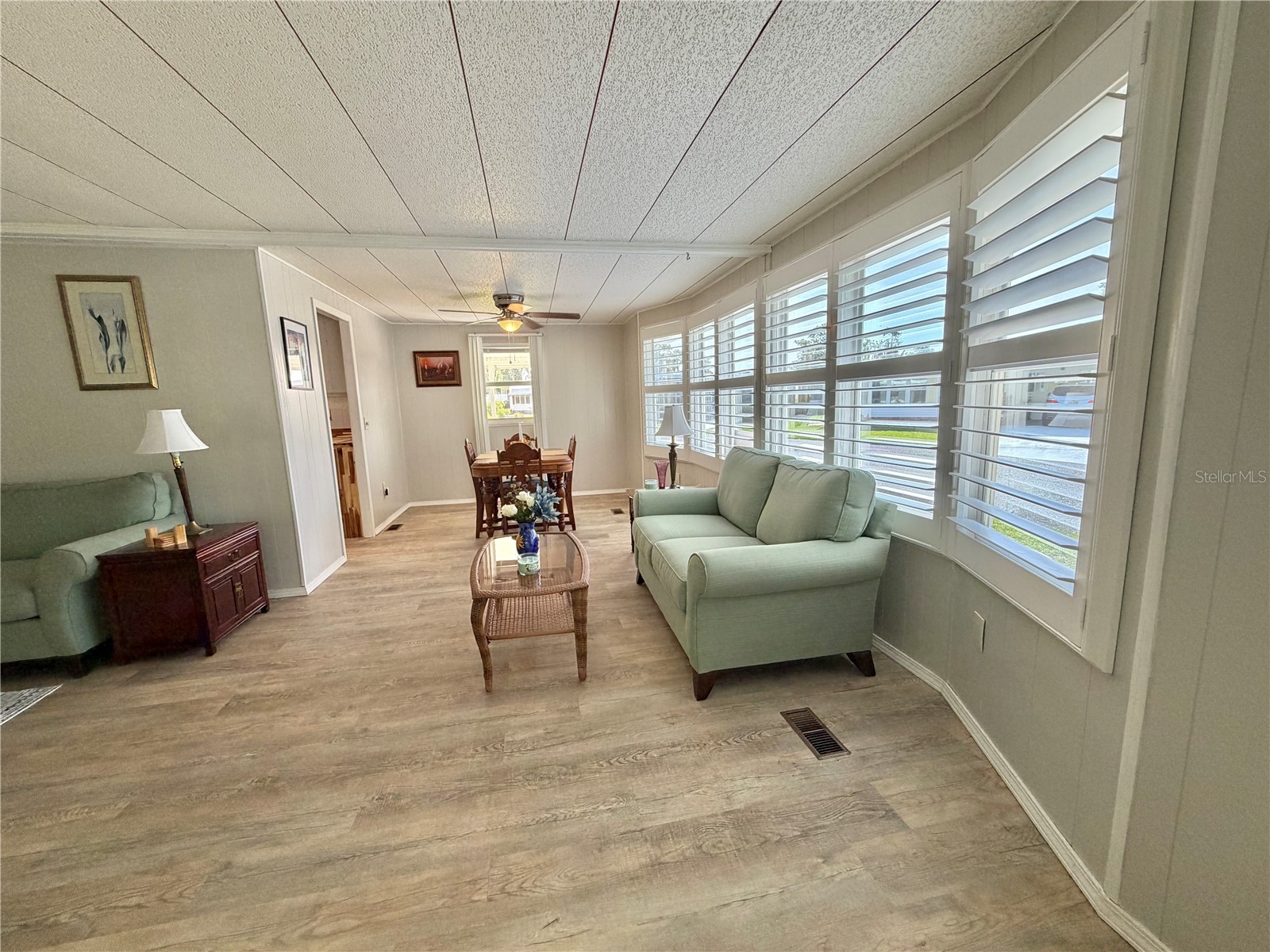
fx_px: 514
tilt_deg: -8.4
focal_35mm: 14
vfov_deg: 85.7
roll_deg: +1.8
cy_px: 476
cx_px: 635
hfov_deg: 102.1
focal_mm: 2.22
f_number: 2.2
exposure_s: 1/121
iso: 160
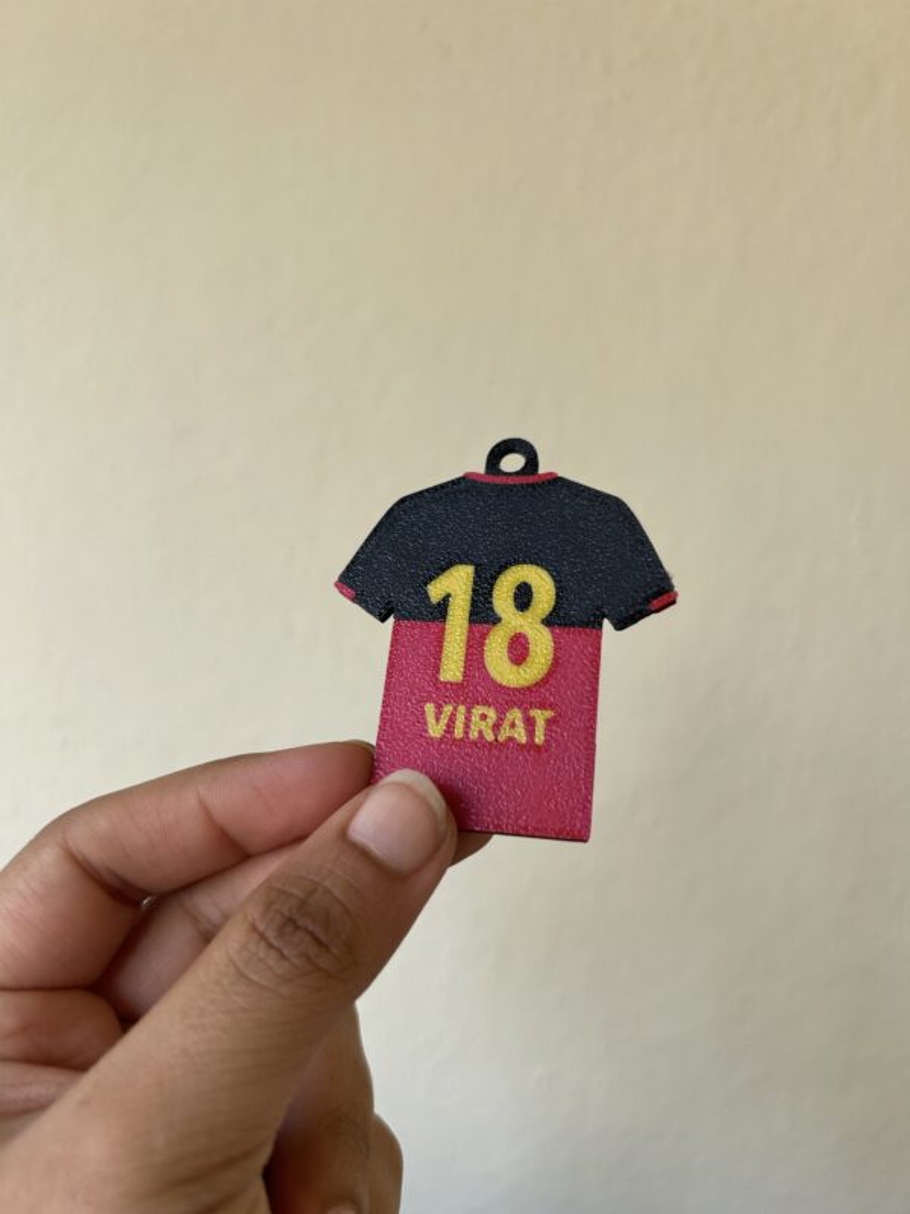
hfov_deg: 53.1
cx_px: 455
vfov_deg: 67.3
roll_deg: -1.8
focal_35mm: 26
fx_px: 911
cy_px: 607
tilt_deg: -5.0
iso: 50
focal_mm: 5.7
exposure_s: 1/377
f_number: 1.5
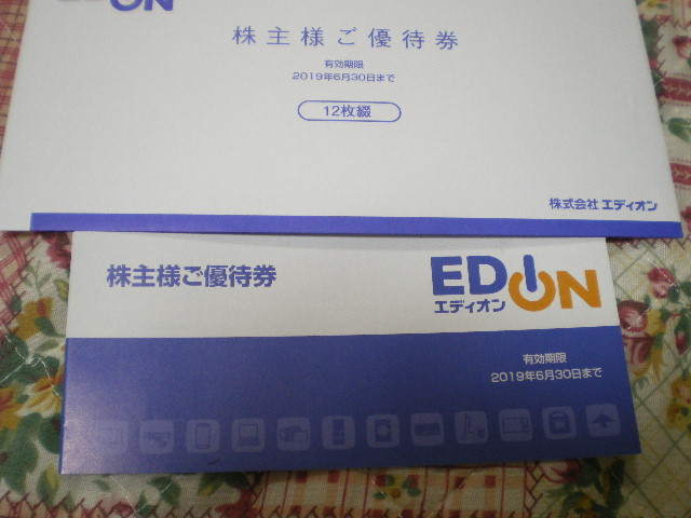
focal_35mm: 38
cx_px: 346
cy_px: 259
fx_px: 759
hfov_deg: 49.0
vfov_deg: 37.7
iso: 250
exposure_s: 1/30
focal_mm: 6.3
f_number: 3.1
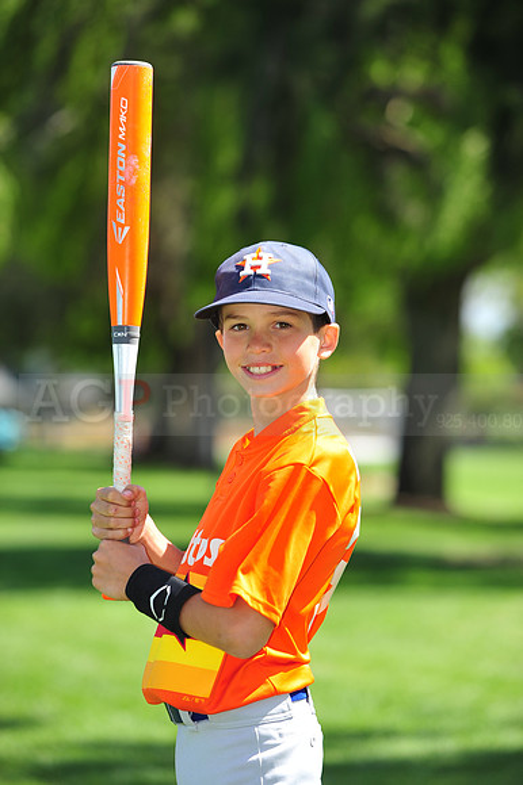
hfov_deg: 8.8
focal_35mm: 155
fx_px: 3381
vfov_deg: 13.3
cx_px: 262
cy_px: 392
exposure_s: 1/800
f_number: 4.5
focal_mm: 155
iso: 200
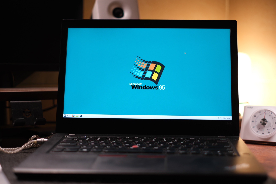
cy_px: 92
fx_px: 406
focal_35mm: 53
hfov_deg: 37.5
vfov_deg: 25.5
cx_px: 138
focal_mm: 35
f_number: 1.4
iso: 125
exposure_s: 1/52
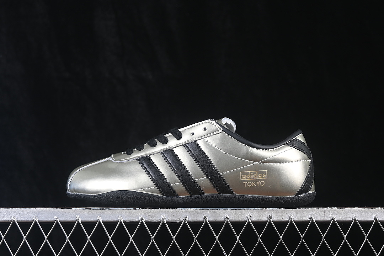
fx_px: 800
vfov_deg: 18.2
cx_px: 192
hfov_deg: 27.0
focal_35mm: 75
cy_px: 128
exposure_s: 1/60
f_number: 7.1
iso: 160
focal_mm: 50
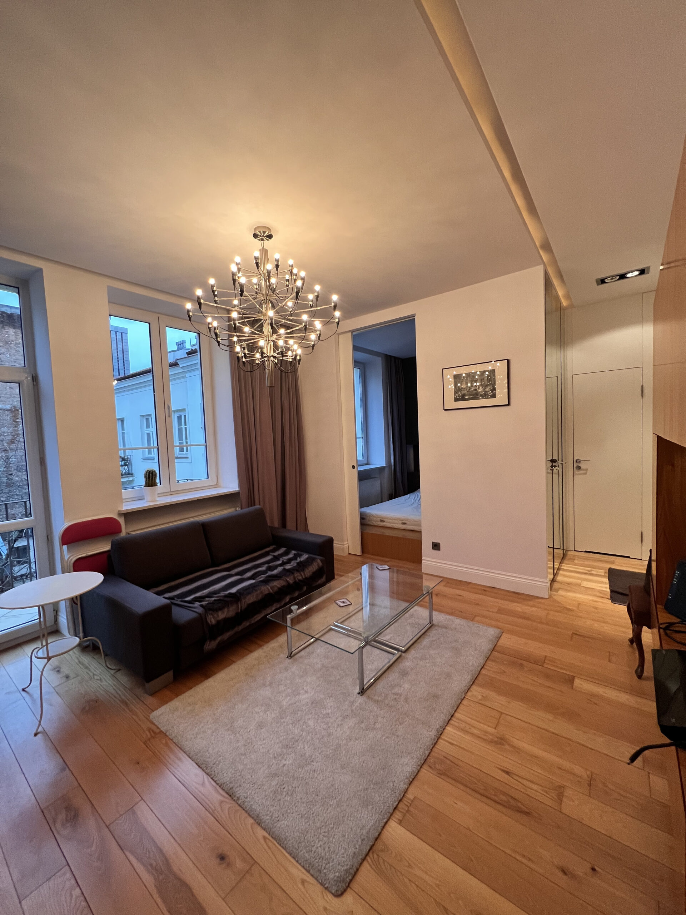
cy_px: 458
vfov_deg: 106.2
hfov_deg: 89.9
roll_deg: +2.9
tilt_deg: -2.1
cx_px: 343
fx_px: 344
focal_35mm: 13
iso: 200
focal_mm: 1.57
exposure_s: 1/100
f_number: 1.8
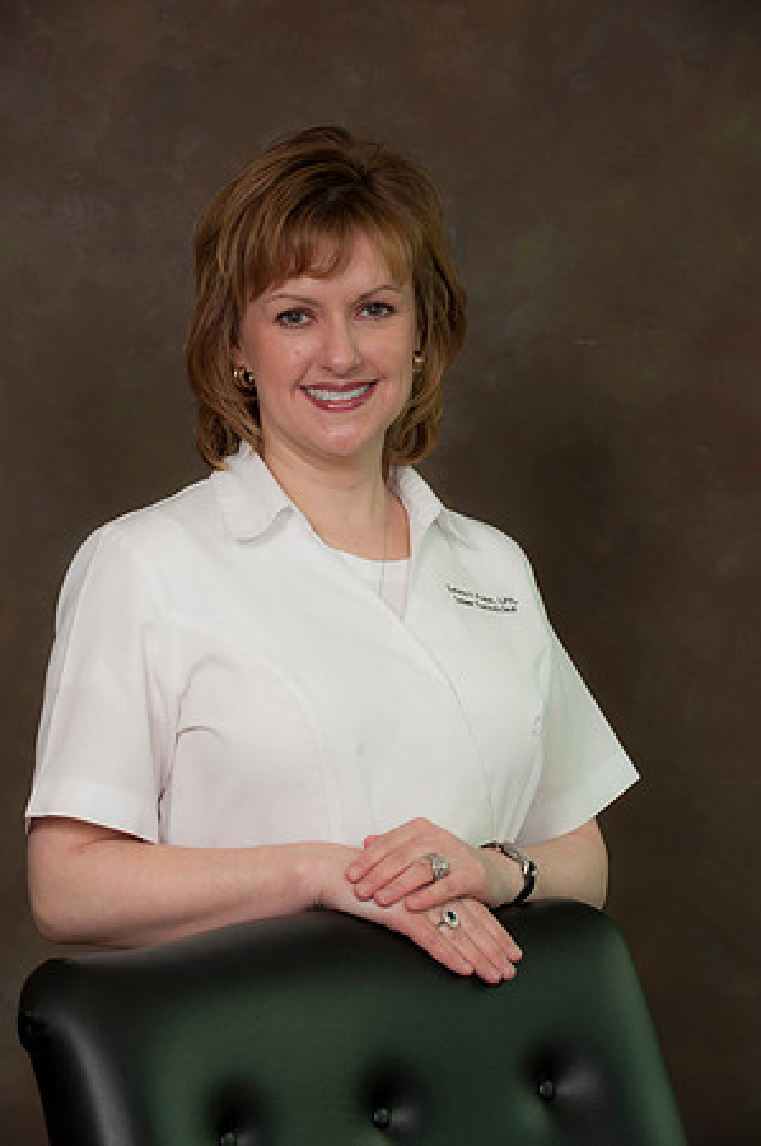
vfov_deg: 18.6
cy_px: 573
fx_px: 3496
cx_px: 380
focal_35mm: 110
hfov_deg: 12.4
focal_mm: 110
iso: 400
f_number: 8
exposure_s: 1/100
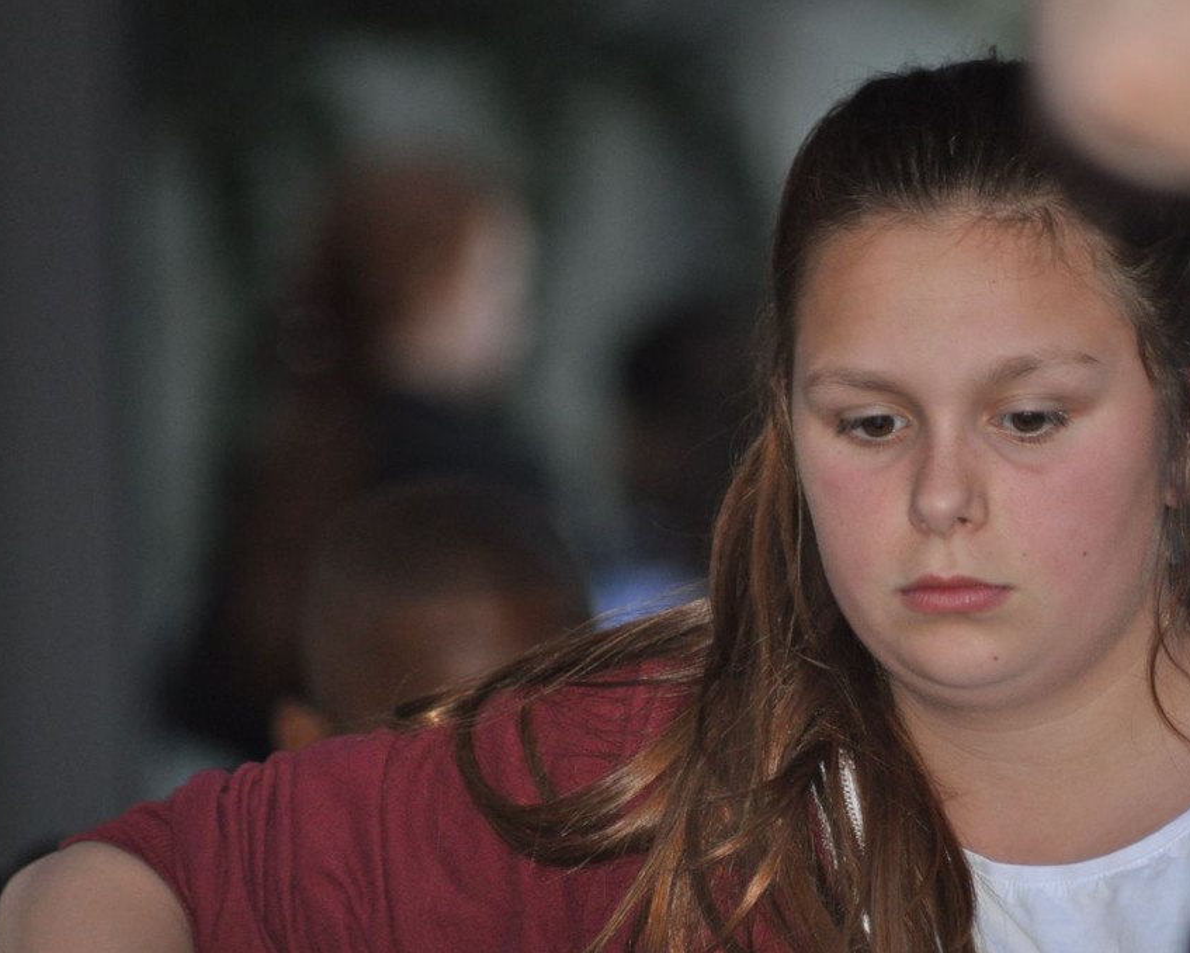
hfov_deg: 3.8
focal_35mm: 510
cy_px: 476
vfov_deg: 3.0
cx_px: 636
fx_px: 17966
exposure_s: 1/60
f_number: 5.6
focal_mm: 300
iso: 800
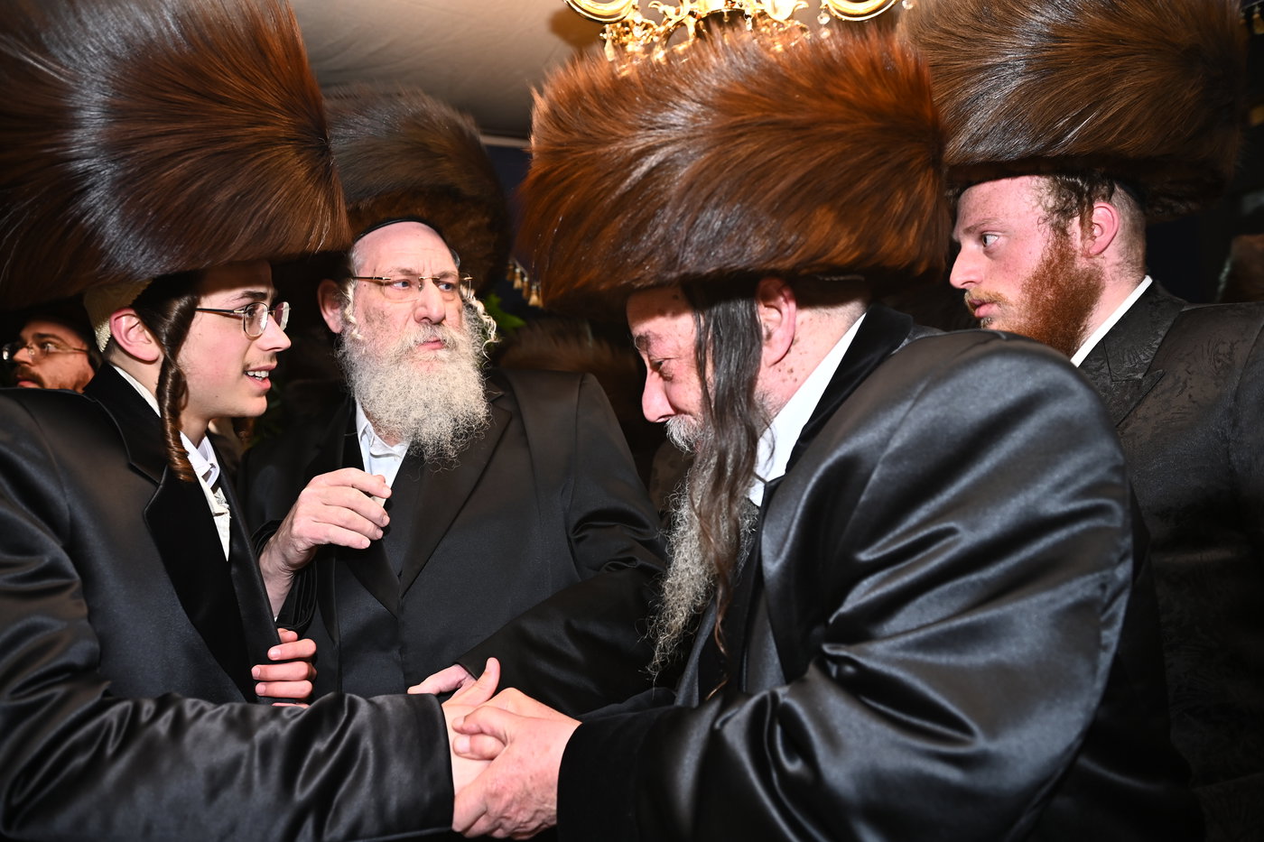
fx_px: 843
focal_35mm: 24
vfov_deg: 53.1
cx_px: 632
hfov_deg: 73.8
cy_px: 421
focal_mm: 24
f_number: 3.5
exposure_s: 1/100
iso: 400
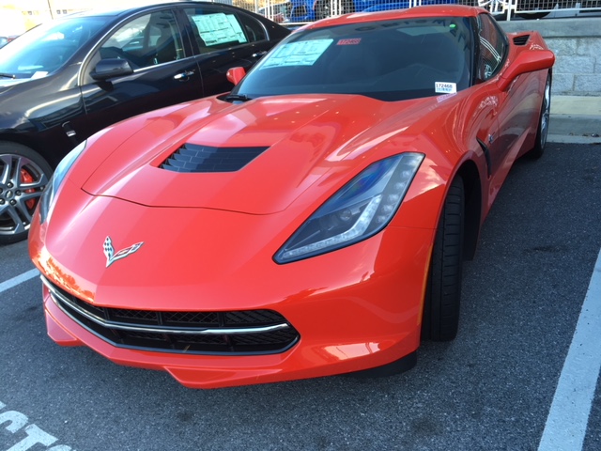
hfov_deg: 61.7
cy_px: 226
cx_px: 300
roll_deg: +2.5
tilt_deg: -18.9
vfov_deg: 48.2
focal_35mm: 29
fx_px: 503
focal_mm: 4.15
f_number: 2.2
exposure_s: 1/120
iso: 32
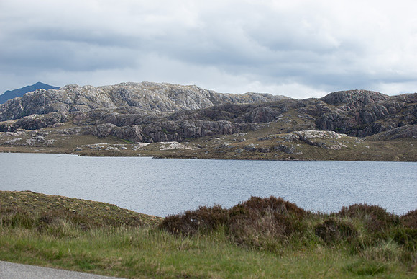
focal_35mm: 78
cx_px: 208
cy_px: 140
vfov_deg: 17.5
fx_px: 904
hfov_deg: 26.0
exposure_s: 1/320
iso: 100
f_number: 7.1
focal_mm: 78
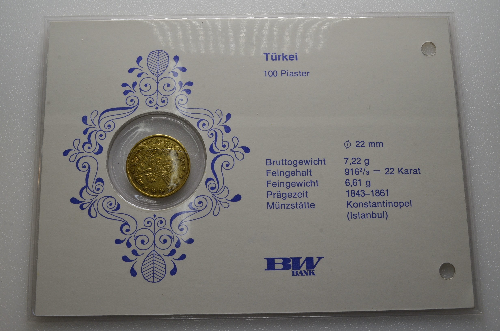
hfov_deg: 49.6
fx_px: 541
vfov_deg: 34.1
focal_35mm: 39
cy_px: 166
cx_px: 250
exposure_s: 1/250
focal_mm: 26
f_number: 14
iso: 400
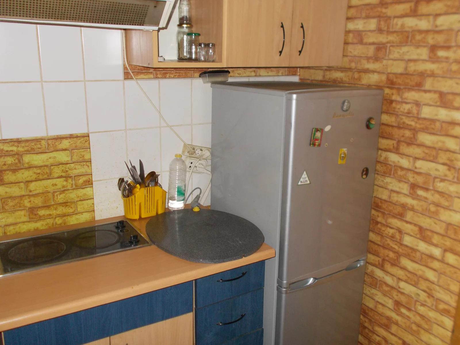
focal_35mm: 34
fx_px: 452
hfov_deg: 54.0
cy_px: 172
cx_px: 230
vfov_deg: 41.8
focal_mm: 6
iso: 200
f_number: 3.6
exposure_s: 1/25
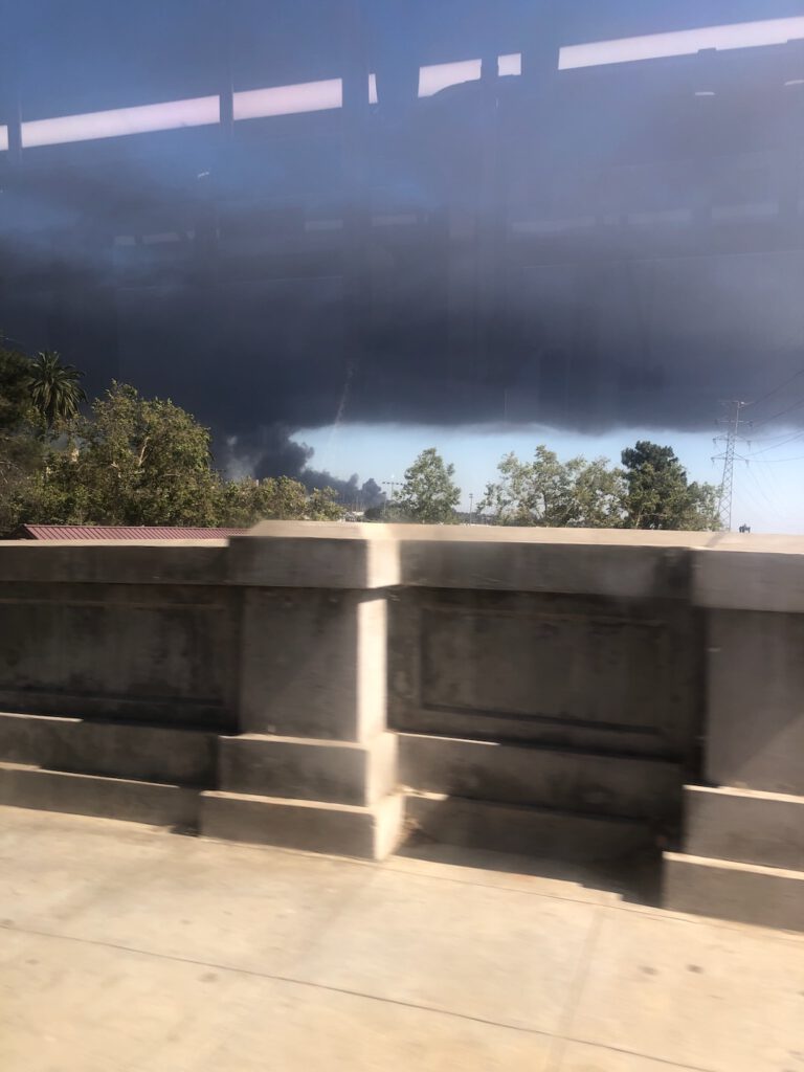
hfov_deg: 49.7
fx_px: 867
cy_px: 536
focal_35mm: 28
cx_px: 402
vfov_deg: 63.4
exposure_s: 1/120
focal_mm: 3.99
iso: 25
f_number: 1.8
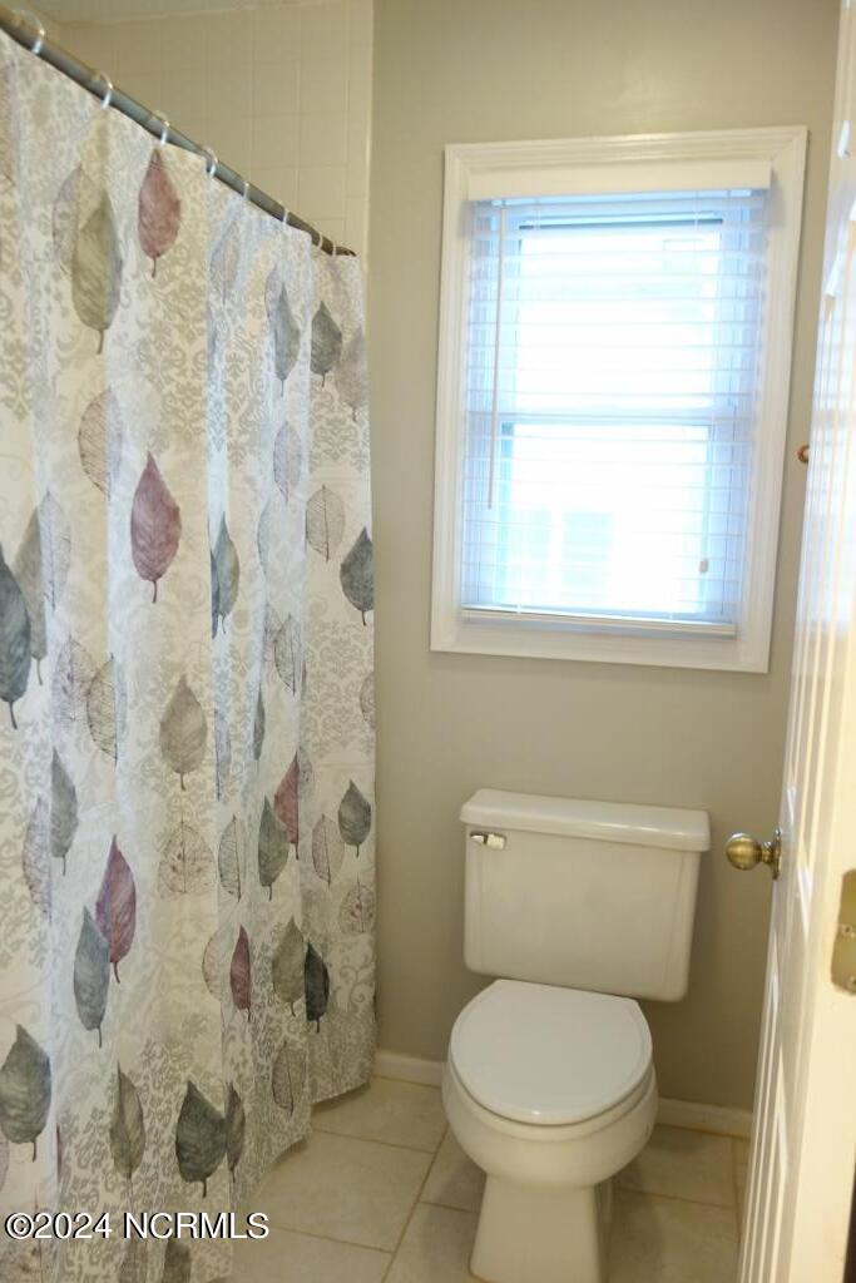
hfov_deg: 46.4
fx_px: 998
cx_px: 428
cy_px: 642
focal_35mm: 28
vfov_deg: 65.5
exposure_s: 1/30
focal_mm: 10.4
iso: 160
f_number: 1.8
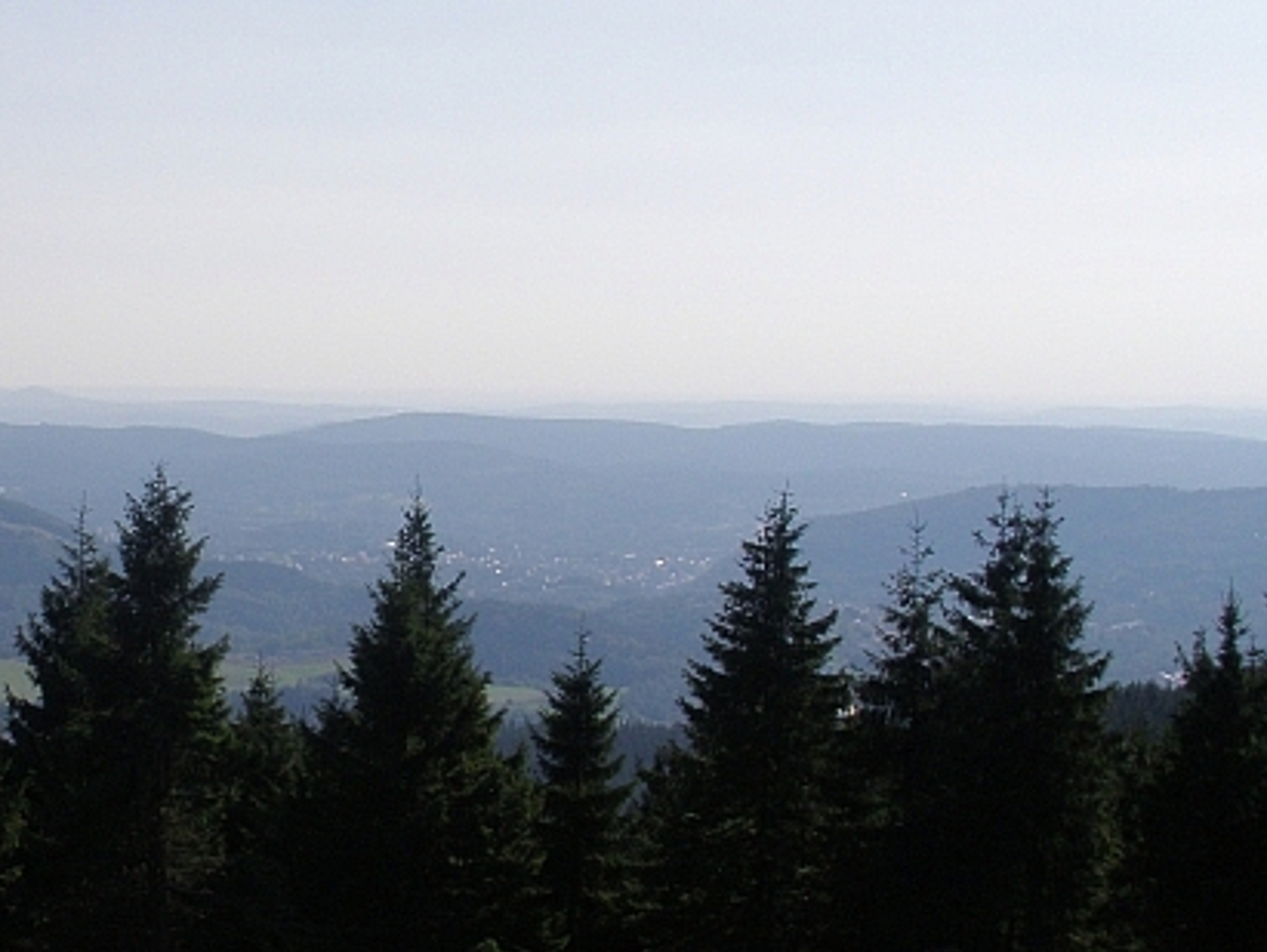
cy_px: 410
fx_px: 2564
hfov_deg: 26.9
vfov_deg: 21.0
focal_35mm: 70
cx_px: 163
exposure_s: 1/800
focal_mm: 6.3
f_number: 5.6
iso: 80
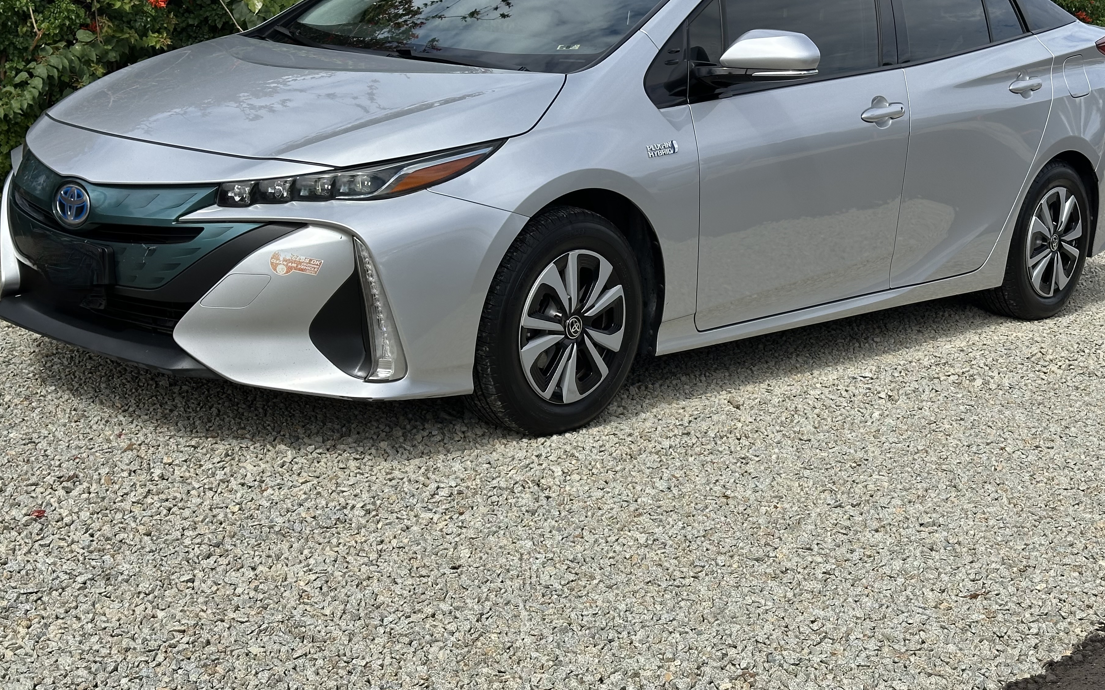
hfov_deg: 35.7
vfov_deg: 22.7
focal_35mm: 57
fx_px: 1716
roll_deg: -2.5
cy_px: 282
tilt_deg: -11.8
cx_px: 544
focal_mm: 6.86
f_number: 1.78
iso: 64
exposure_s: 1/4367
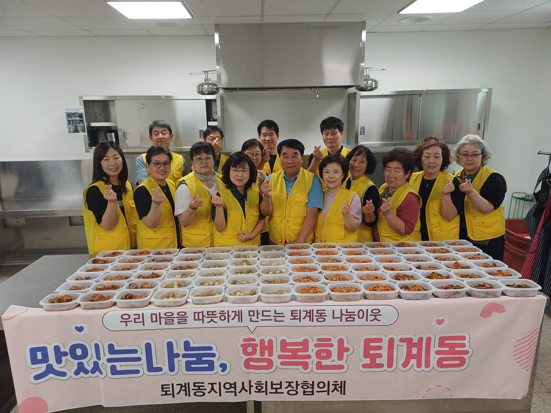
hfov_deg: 69.4
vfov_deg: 54.9
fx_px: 398
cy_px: 206
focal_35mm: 25
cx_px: 276
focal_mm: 4.65
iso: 125
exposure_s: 1/60
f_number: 1.8
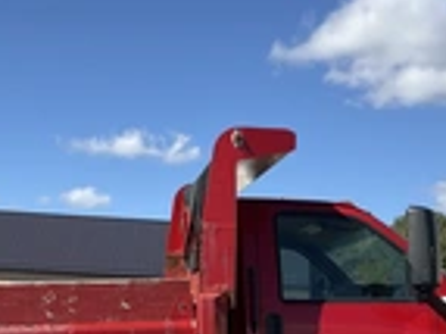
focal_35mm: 81
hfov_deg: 24.1
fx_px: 1043
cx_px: 159
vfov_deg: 17.8
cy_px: 315
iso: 25
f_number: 1.8
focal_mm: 3
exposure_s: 1/1534
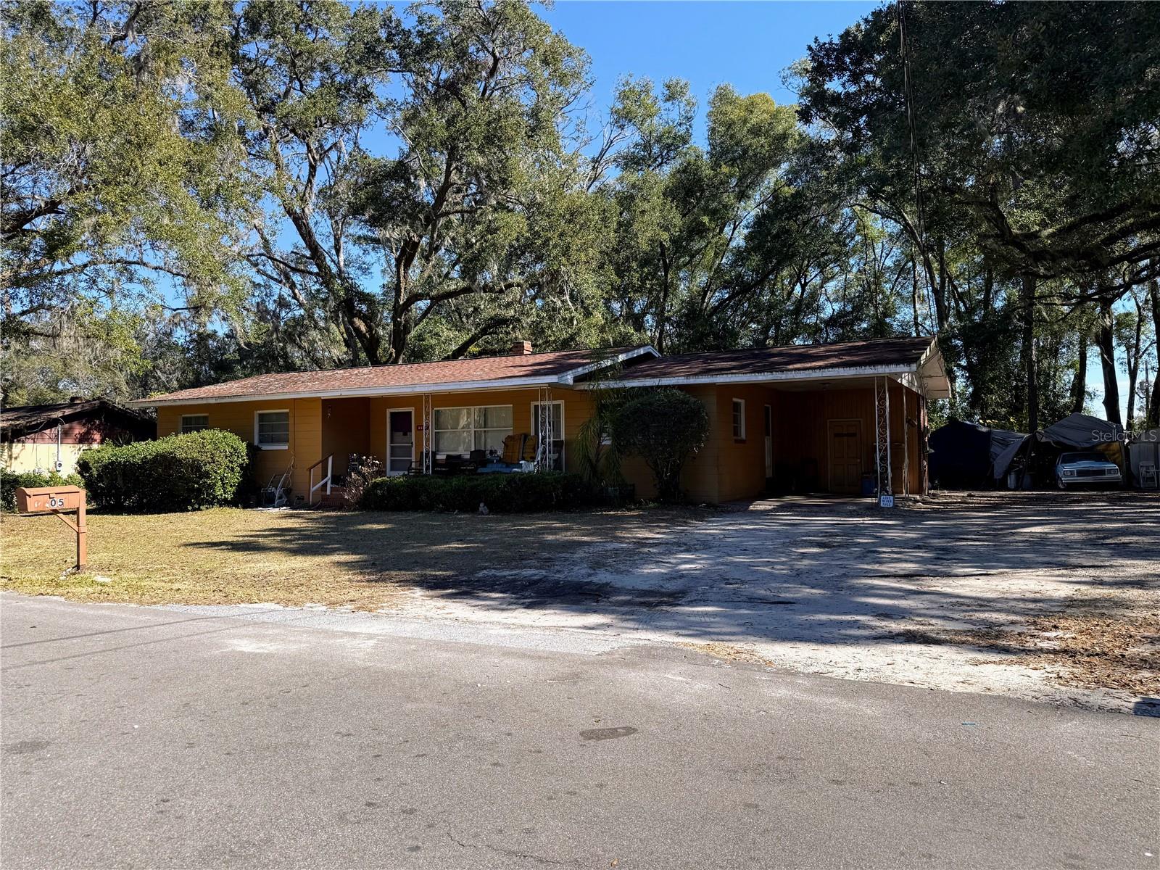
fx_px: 804
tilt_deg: +1.7
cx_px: 580
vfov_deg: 56.8
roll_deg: +0.2
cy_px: 435
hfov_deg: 71.6
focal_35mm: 24
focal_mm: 6.76
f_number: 1.78
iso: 80
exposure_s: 1/1812
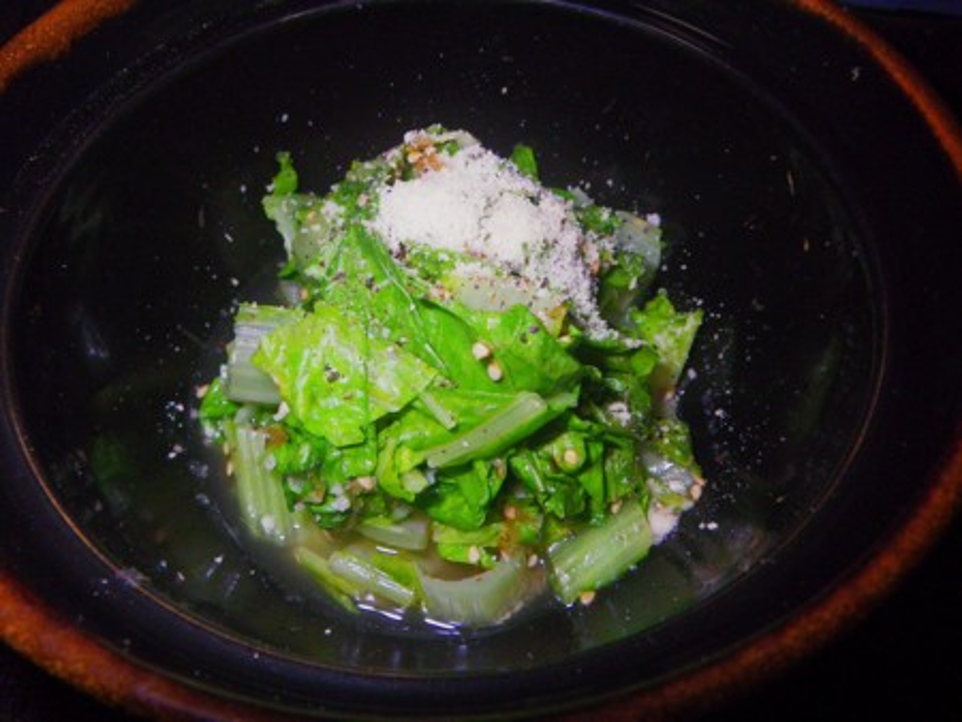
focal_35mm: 28
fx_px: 779
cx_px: 481
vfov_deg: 49.8
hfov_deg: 63.4
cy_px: 361
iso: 320
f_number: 4.2
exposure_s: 1/50
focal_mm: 5
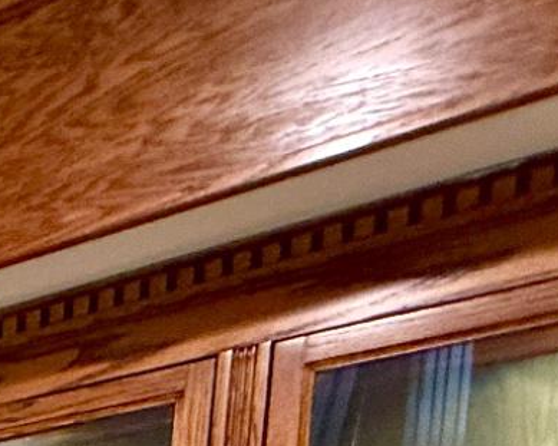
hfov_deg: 17.9
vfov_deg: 15.3
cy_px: 979
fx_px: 1189
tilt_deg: -6.7
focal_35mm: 72
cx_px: -569
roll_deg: -0.4
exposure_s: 1/120
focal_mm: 2.22
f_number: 2.2
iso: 320
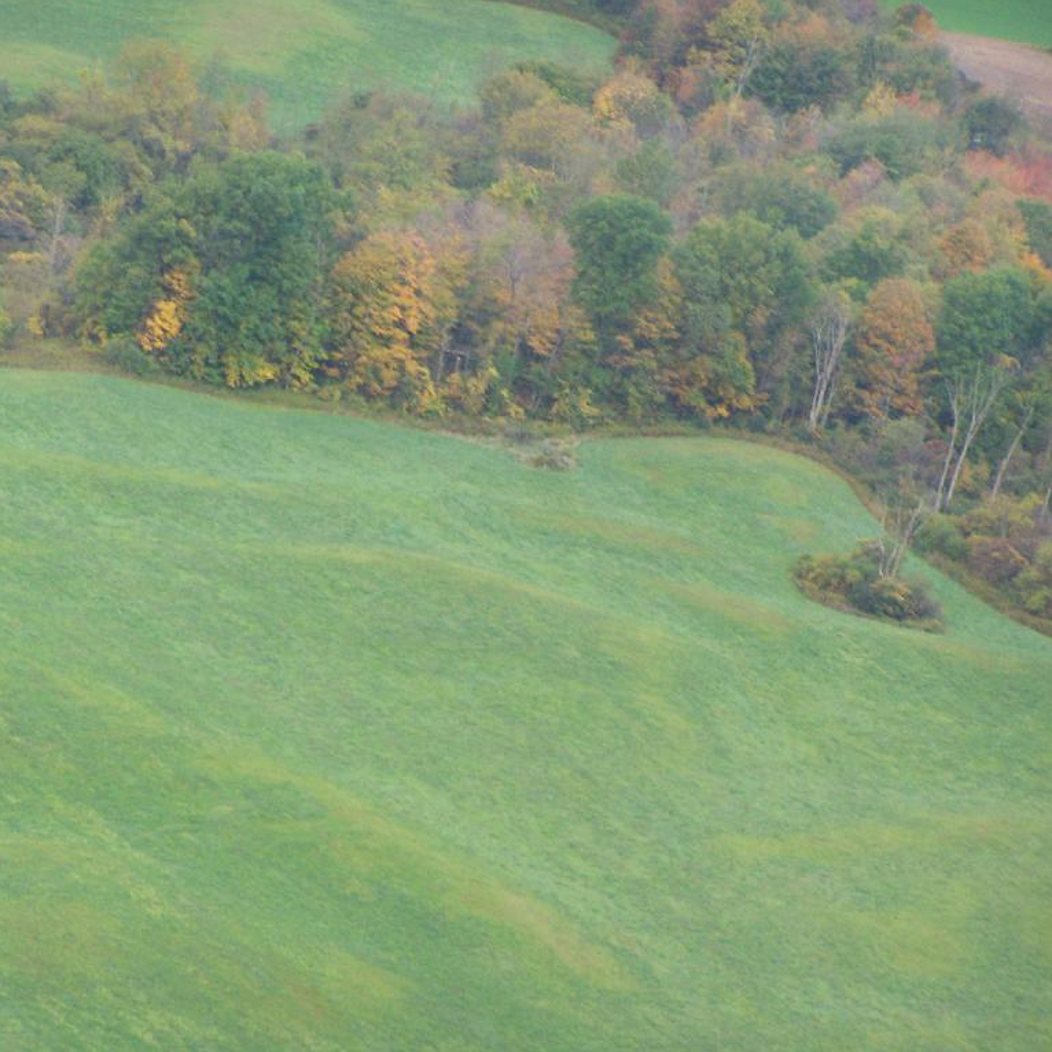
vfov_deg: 5.7
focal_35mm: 305
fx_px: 10487
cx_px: 438
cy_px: 526
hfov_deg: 5.7
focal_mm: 42.8
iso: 200
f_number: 3.6
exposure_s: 1/200
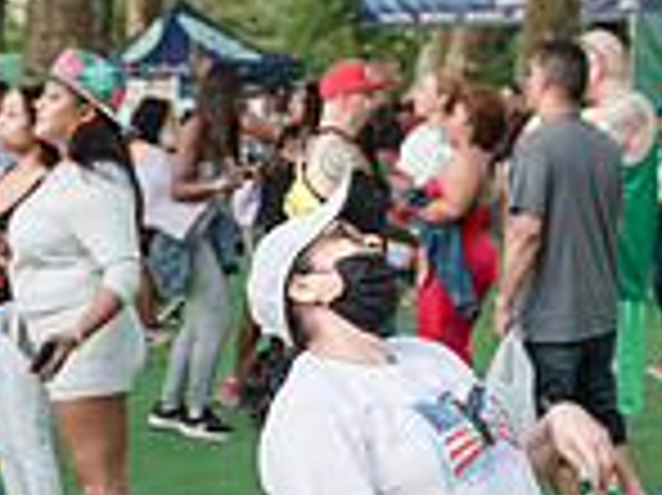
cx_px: 374
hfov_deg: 21.5
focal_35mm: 91
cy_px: 565
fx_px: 1739
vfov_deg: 15.7
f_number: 3.5
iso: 2000
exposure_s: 1/125
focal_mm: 24
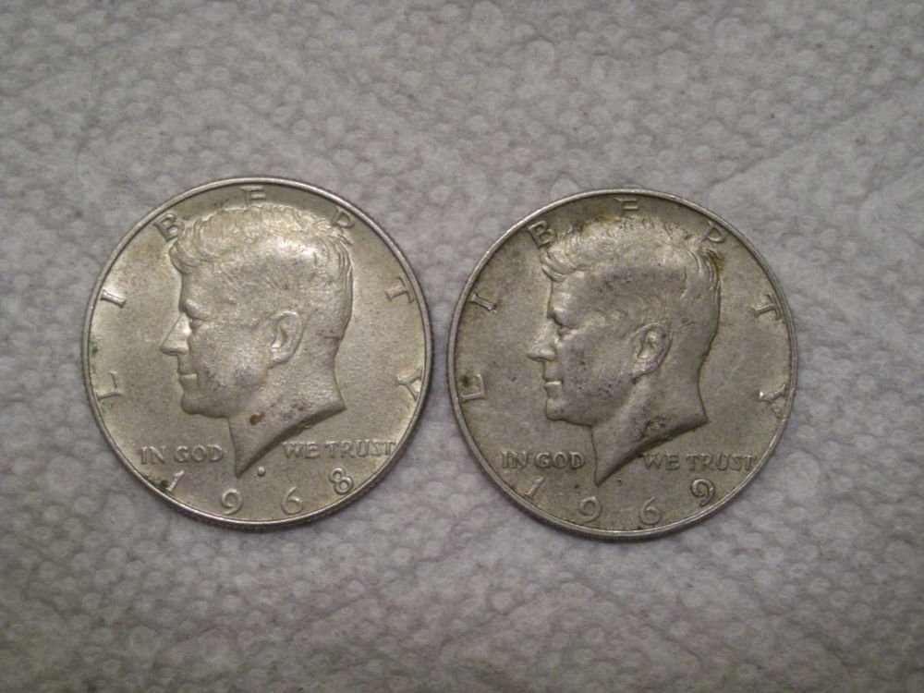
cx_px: 462
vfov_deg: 19.4
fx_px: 2029
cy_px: 346
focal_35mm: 76
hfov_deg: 25.7
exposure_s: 1/59
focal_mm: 12.3
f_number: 3.9
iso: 328
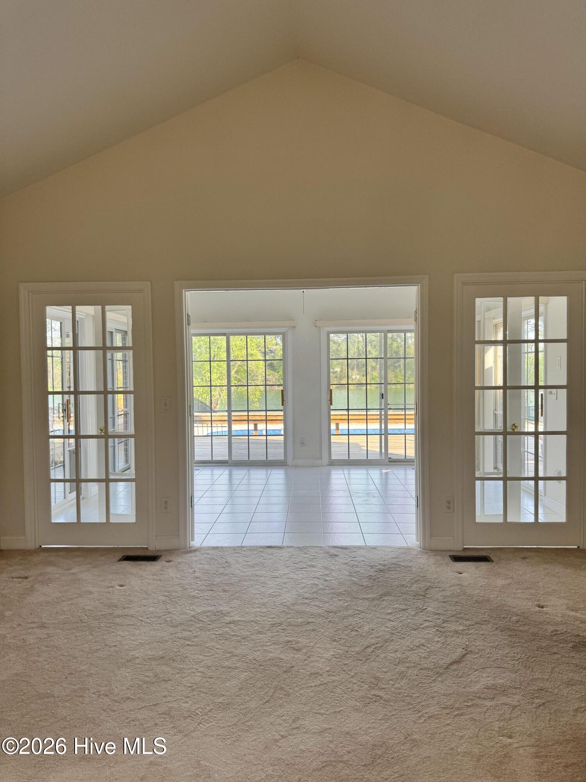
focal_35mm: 24
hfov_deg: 56.8
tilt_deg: -1.4
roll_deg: +0.7
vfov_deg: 71.6
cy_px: 391
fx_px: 542
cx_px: 293
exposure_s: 1/174
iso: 64
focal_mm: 6.76
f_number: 1.78
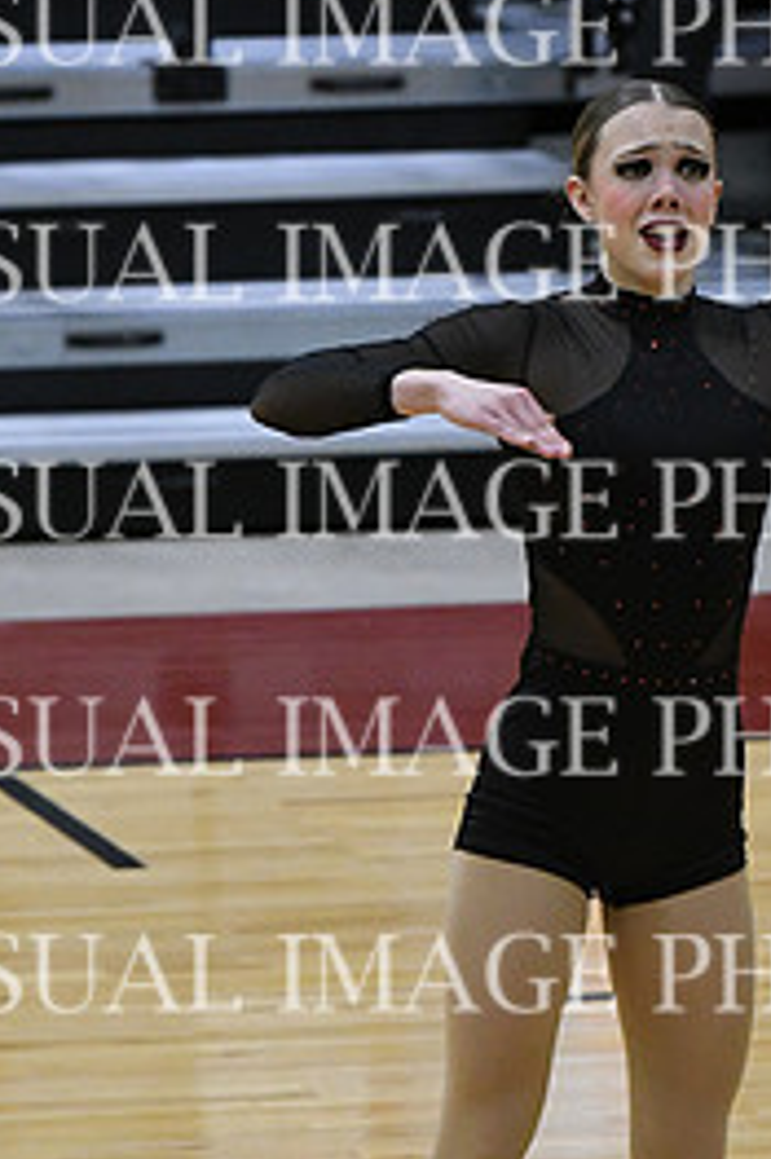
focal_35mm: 545
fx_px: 17530
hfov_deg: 2.5
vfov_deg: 3.8
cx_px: 623
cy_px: 855
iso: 5000
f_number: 4
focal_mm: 165
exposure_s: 1/500
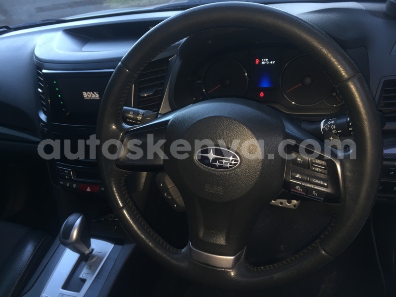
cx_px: 198
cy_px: 148
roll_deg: +10.5
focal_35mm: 29
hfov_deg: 61.7
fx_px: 332
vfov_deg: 48.2
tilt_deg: -33.6
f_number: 2.2
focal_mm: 4.15
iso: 50
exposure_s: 1/33
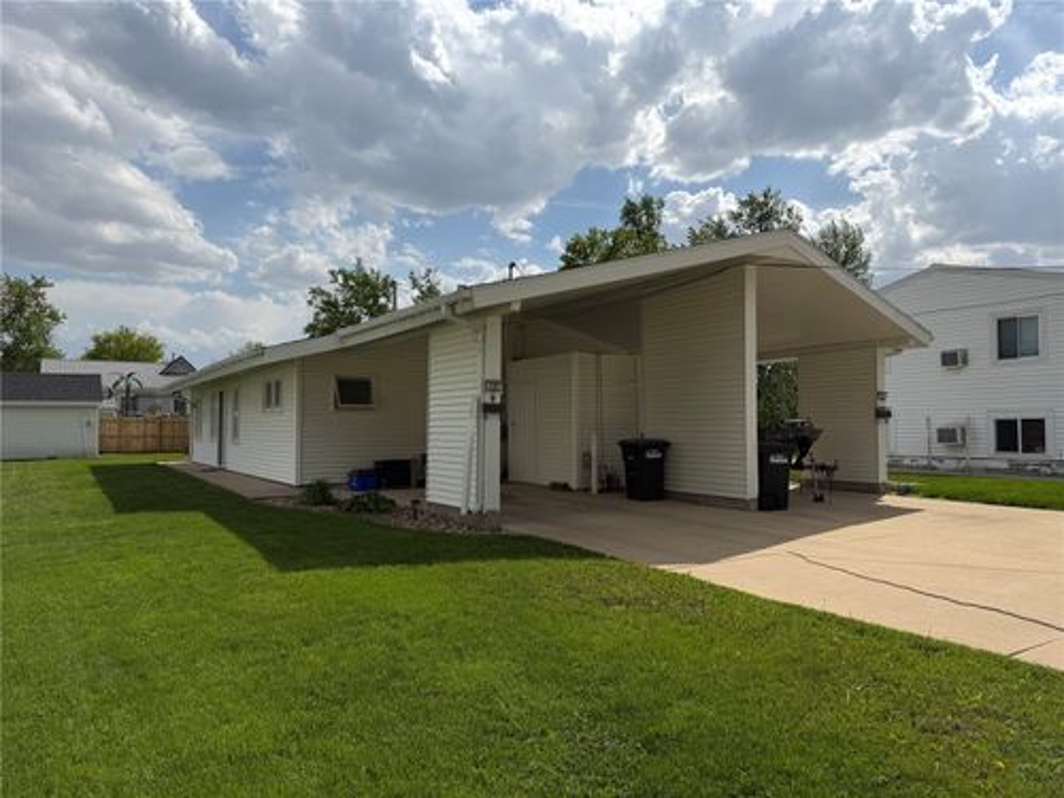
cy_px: 399
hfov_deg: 71.6
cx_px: 532
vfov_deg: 56.8
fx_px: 738
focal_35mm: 24
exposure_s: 1/9091
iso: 80
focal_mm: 6.76
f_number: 1.78
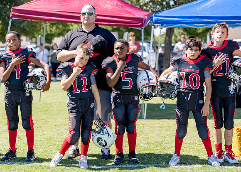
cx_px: 110
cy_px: 87
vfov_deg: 19.0
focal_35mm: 75
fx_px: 513
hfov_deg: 26.4
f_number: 2.8
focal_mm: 70
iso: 100
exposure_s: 1/1000
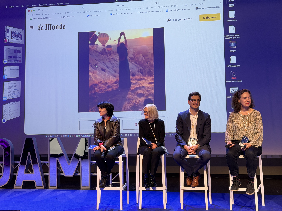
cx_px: 141
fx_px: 391
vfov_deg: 30.3
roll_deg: +1.0
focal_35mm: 48
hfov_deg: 39.7
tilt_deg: +2.5
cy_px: 106
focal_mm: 6.76
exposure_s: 1/60
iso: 100
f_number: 1.78
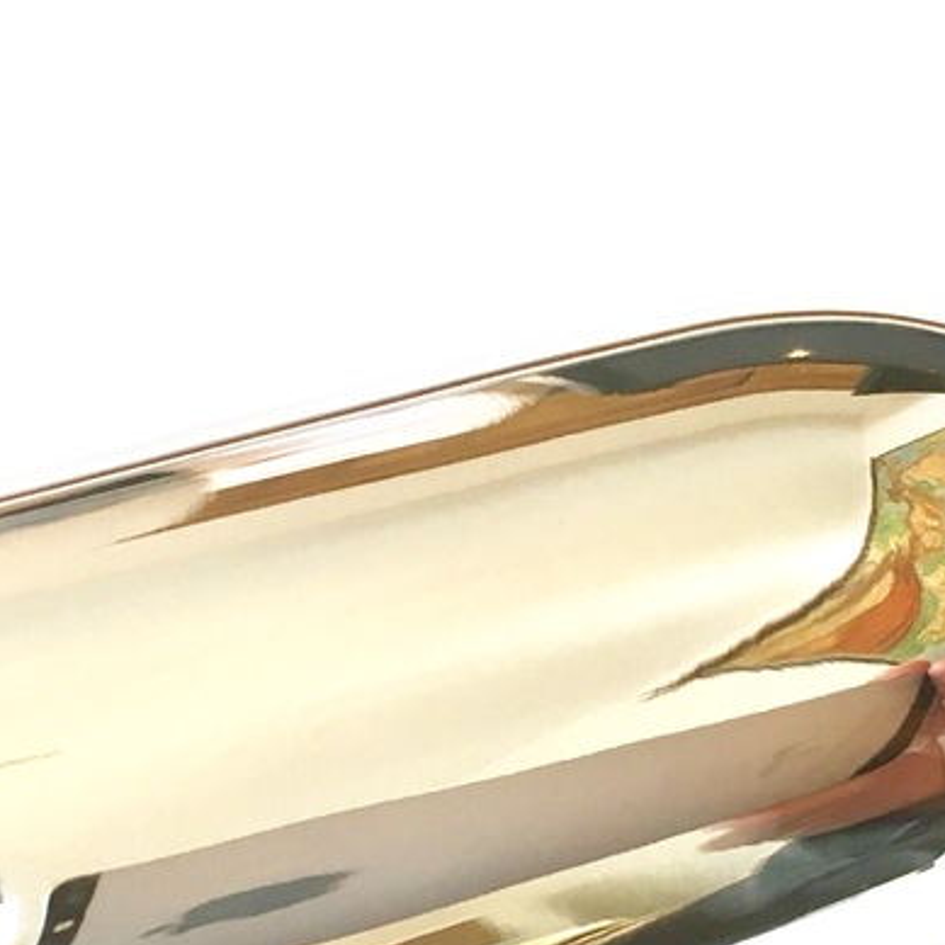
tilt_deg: -55.9
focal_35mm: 79
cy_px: 724
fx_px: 2440
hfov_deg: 21.5
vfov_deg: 21.7
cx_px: 831
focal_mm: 4.15
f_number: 2.2
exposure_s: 1/33
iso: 40
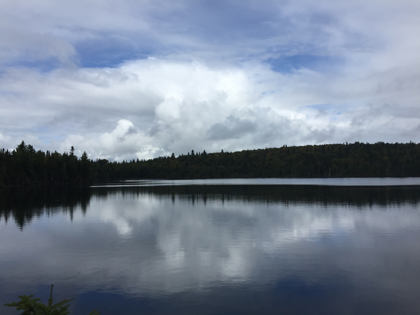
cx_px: 210
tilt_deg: +2.7
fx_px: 352
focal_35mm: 29
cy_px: 158
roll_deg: +0.4
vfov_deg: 48.2
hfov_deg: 61.7
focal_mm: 4.15
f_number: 2.2
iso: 32
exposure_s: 1/3300
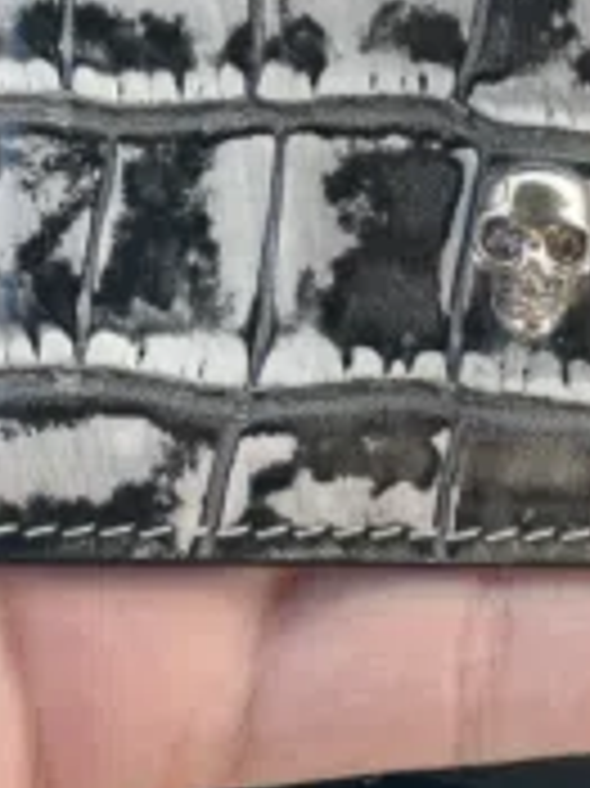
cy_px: 95
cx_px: 522
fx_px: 2708
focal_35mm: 119
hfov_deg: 12.4
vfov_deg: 16.4
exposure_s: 1/122
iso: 32
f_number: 2
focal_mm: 6
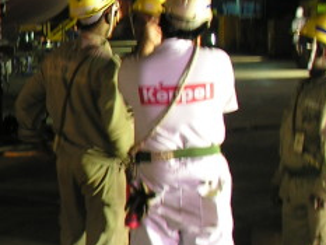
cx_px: -213
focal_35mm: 154
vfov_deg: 9.6
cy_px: 174
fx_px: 1451
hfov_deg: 12.0
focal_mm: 8.9
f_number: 2.8
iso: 50
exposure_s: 1/4.9
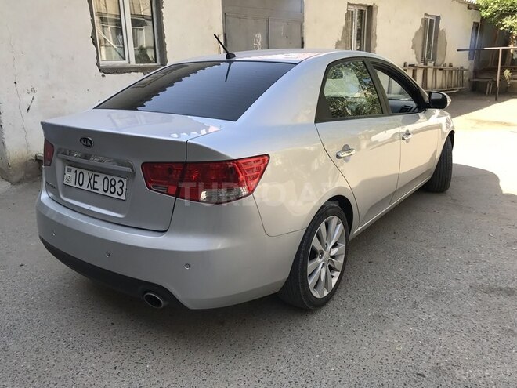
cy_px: 194
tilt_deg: -17.0
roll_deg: +1.4
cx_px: 258
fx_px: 418
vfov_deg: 49.7
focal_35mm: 28
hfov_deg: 63.4
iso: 20
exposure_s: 1/618
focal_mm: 3.99
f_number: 1.8
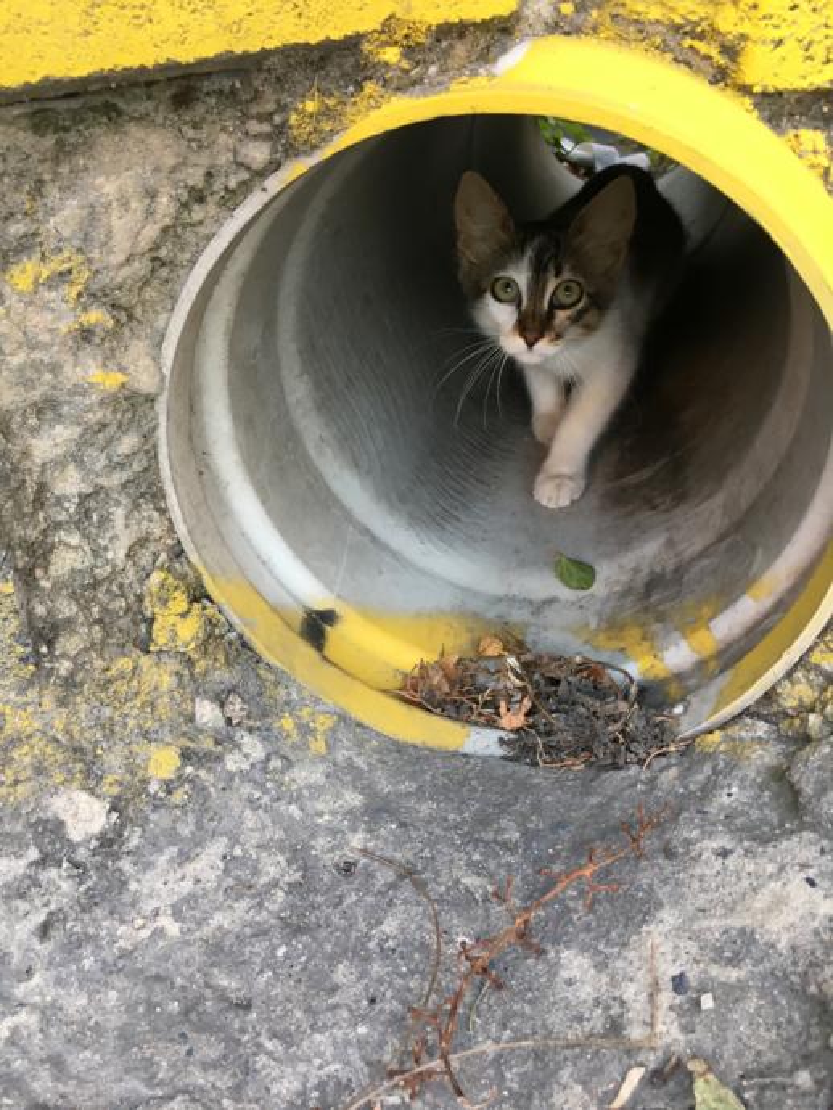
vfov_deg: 61.6
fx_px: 930
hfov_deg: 48.3
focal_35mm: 29
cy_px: 555
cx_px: 416
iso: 32
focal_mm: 4.15
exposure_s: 1/33
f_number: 2.2
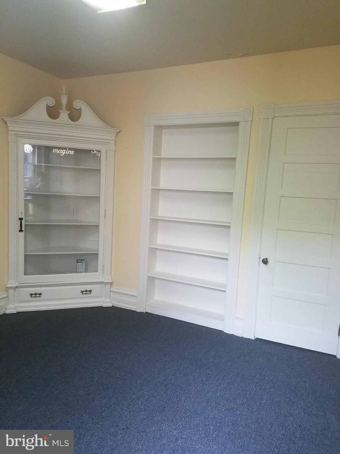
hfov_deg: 53.1
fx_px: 340
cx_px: 170
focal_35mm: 26
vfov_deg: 67.3
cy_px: 227
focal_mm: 4.2
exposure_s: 1/24
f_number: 1.7
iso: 250
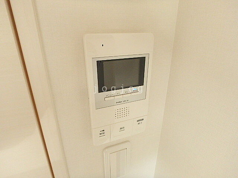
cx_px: 119
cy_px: 89
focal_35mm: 21
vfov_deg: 63.4
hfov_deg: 79.0
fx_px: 144
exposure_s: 1/30
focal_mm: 3.7
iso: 800
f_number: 3.5
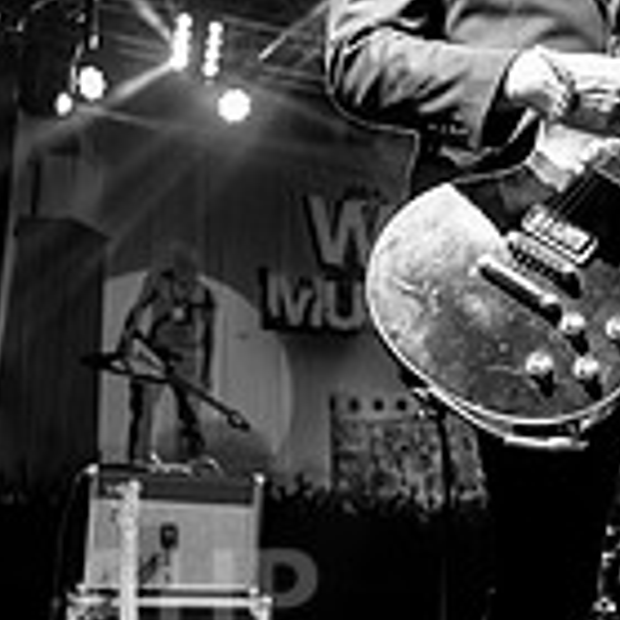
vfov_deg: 25.0
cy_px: 312
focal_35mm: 69
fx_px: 1398
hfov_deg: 23.9
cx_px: 629
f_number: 4
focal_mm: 25
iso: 4000
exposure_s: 1/500
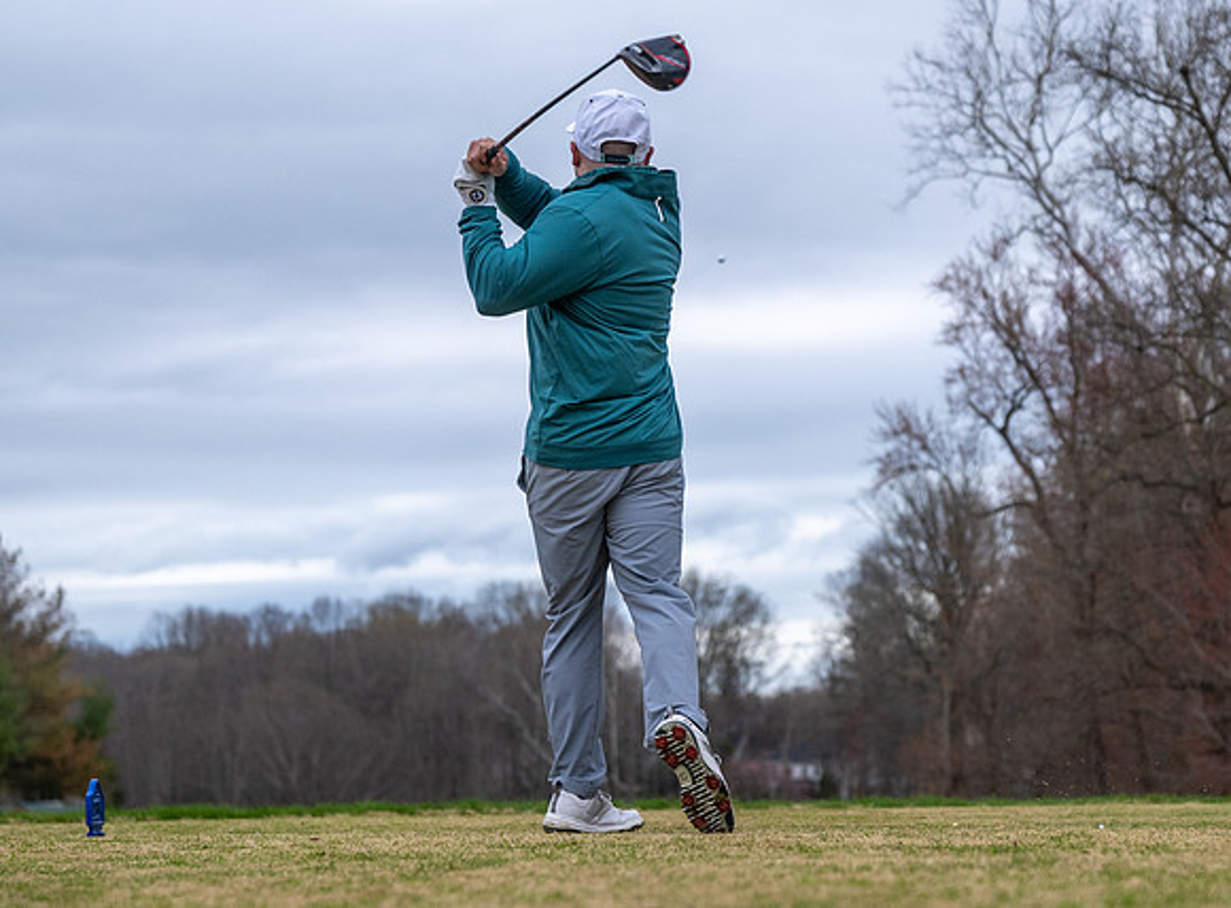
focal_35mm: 97
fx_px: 3434
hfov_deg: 20.3
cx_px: 775
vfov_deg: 15.0
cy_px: 609
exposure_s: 1/3200
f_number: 2.8
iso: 200
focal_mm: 45
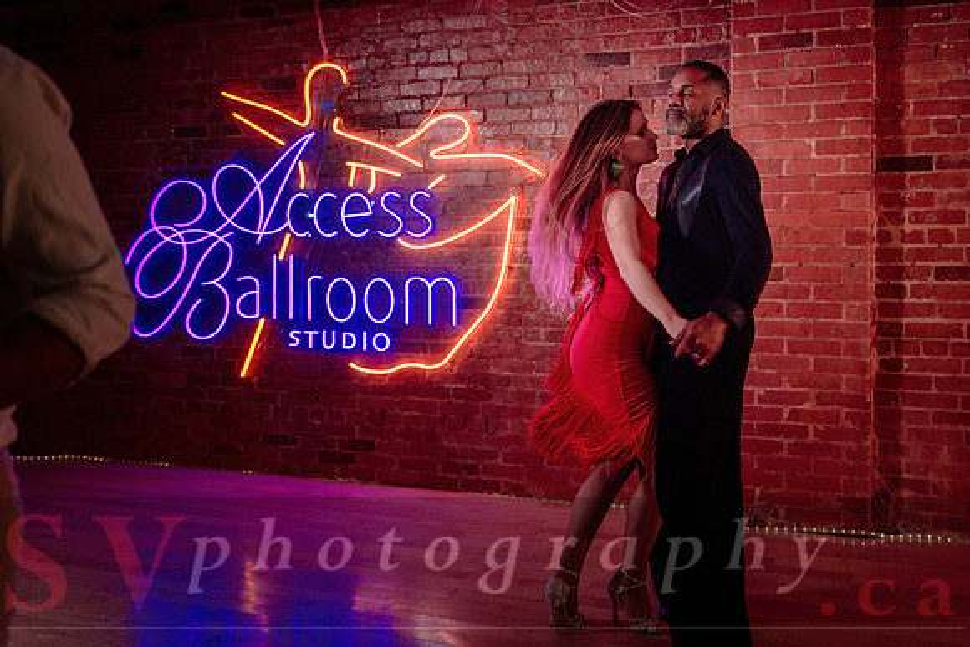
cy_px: 269
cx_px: 484
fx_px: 1166
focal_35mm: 43
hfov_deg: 45.2
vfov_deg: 31.0
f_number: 2.8
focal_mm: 36
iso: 640
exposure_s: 1/100
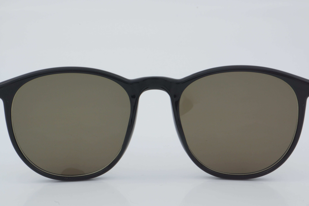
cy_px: 103
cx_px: 154
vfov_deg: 18.2
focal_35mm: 75
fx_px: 644
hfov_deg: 27.0
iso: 100
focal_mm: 50
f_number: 32
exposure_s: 1/4
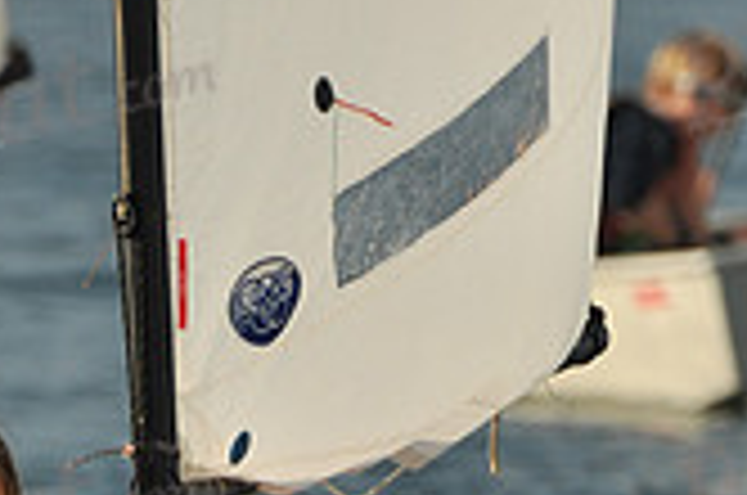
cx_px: 446
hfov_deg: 1.0
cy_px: 722
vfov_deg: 0.7
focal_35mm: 2097
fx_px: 43429
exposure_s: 1/800
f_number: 9
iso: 200
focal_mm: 400
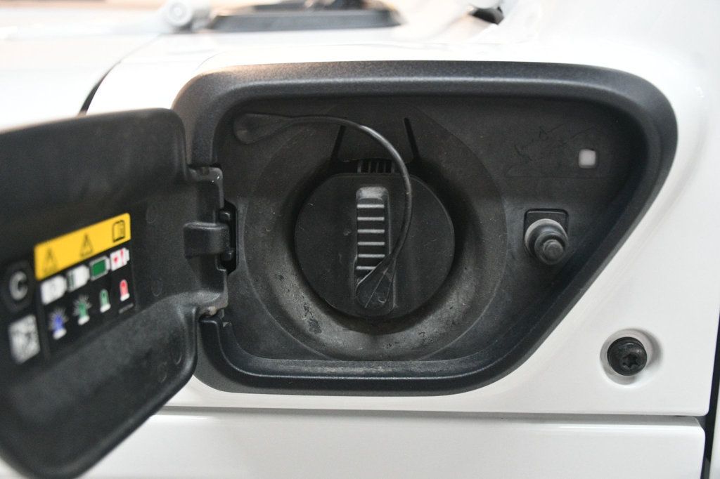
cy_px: 240
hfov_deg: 43.6
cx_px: 360
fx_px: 900
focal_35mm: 45
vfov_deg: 29.8
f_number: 4
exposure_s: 1/80
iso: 3200
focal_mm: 30
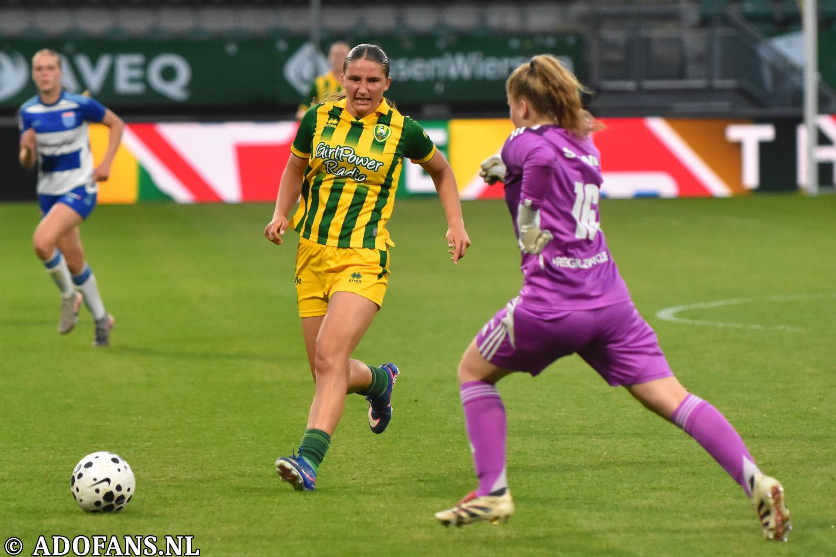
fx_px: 5921
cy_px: 278
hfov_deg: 8.1
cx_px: 418
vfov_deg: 5.4
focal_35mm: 255
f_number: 2.8
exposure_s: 1/640
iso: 2500
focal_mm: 170
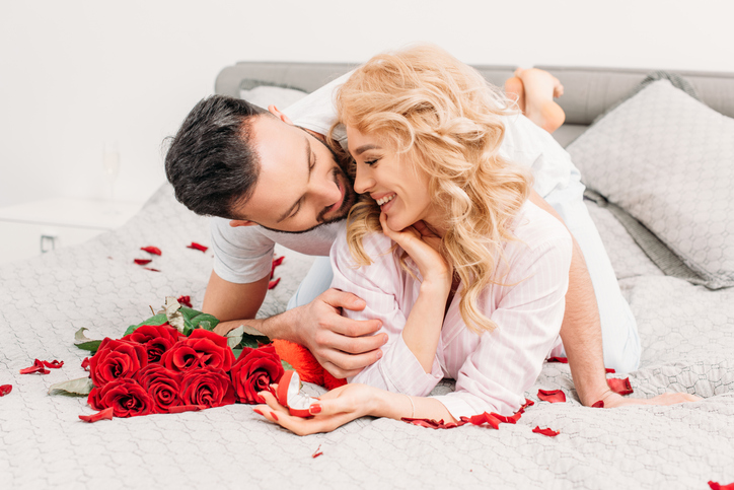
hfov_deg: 39.6
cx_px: 367
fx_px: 1020
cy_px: 245
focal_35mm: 50
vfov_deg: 27.0
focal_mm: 50
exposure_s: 1/160
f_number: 4.5
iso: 125
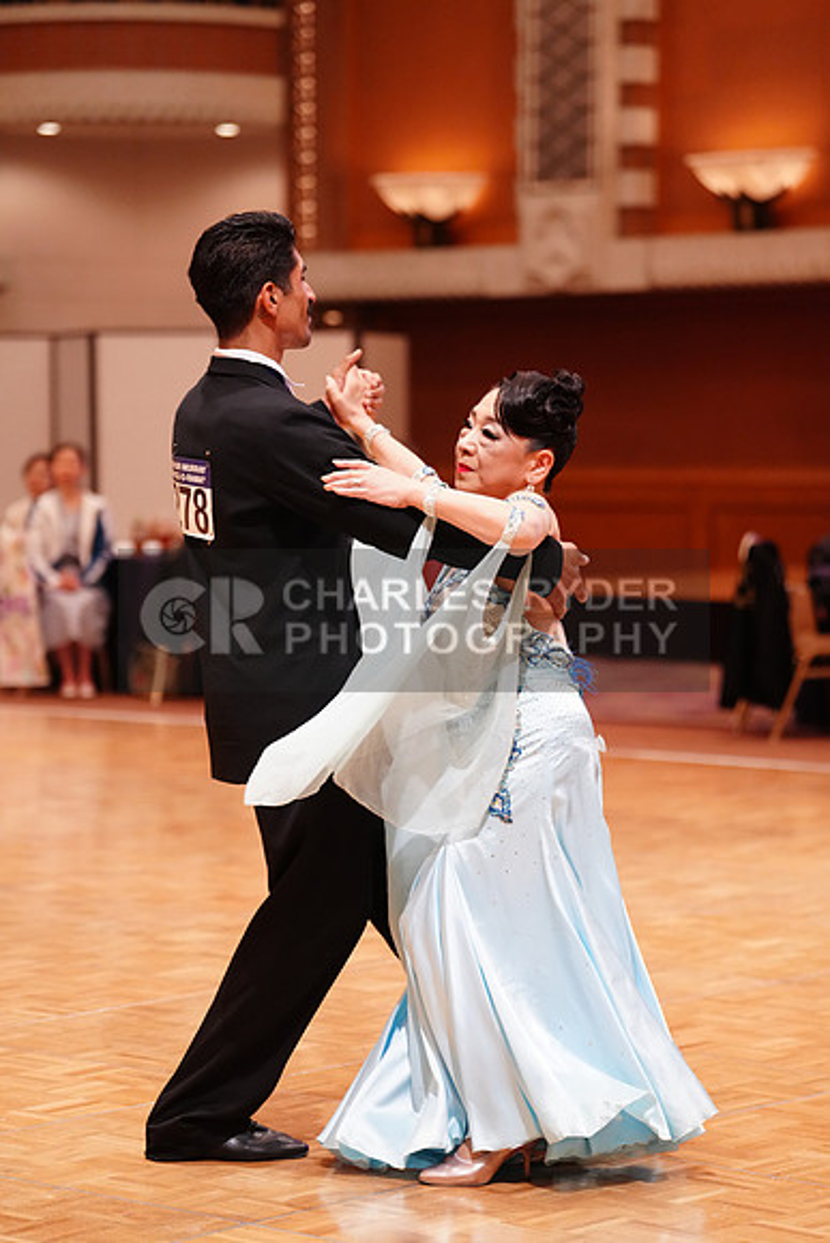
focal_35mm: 103
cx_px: 415
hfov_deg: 13.3
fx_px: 3560
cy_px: 622
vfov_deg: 19.8
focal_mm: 103
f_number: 2.8
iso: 4000
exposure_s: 1/320
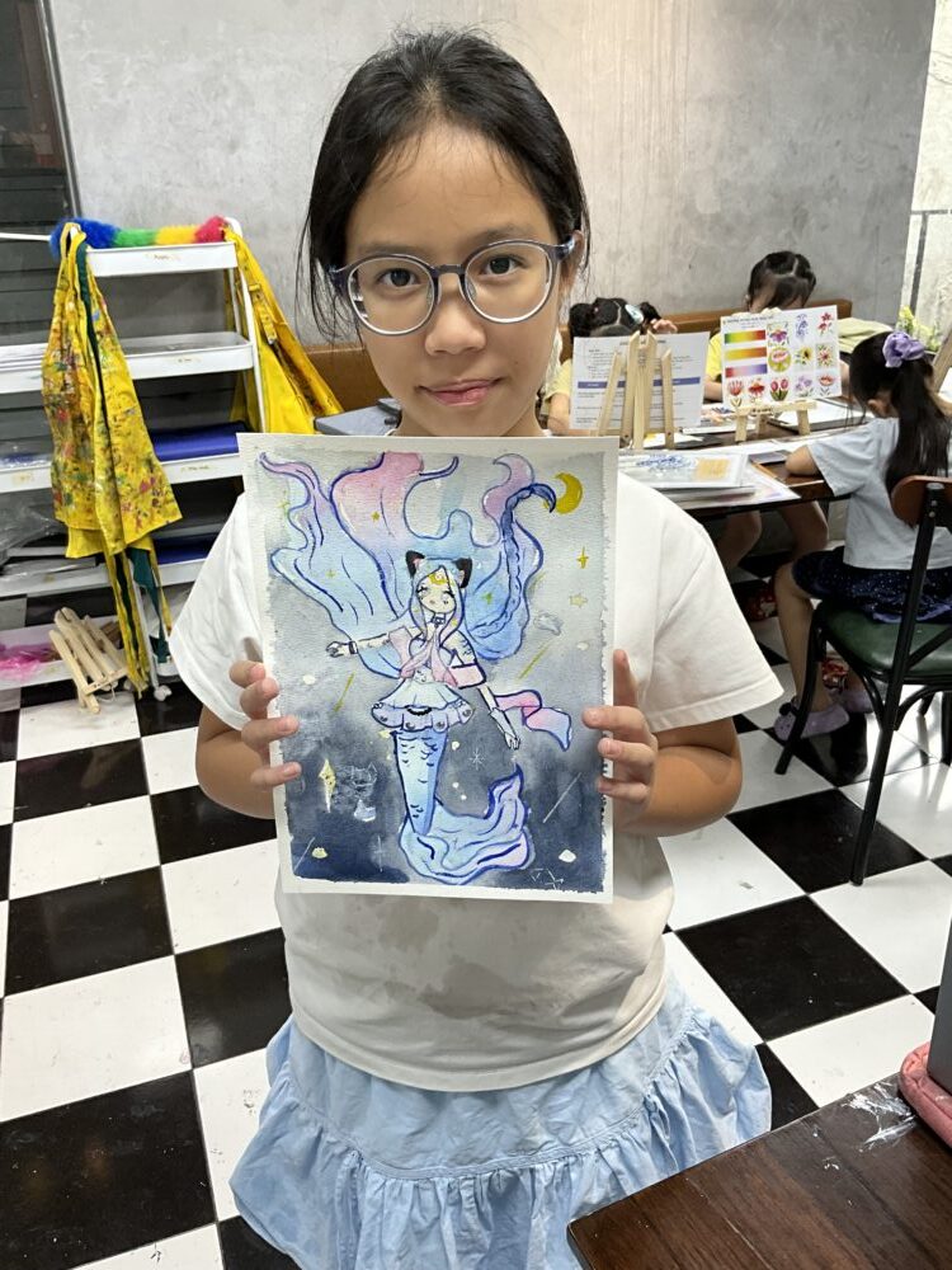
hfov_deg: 48.2
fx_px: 1063
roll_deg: +1.7
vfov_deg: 61.7
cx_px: 476
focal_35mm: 29
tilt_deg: -24.5
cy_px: 635
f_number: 1.8
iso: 50
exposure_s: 1/122
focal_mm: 3
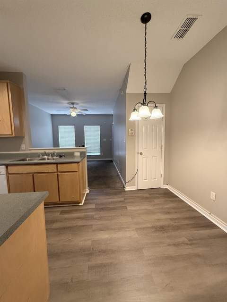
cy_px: 151
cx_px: 114
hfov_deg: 85.7
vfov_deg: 102.1
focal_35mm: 14
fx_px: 122
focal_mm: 2.22
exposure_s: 1/120
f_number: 2.2
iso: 500
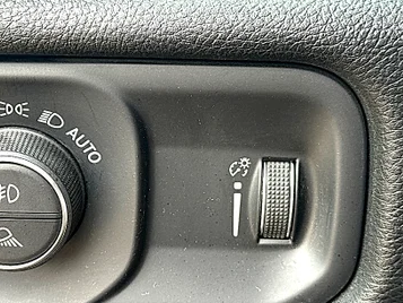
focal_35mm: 94
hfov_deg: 20.8
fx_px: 1095
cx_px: 128
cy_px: 157
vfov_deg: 15.7
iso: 80
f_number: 1.78
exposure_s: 1/119
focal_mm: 6.86
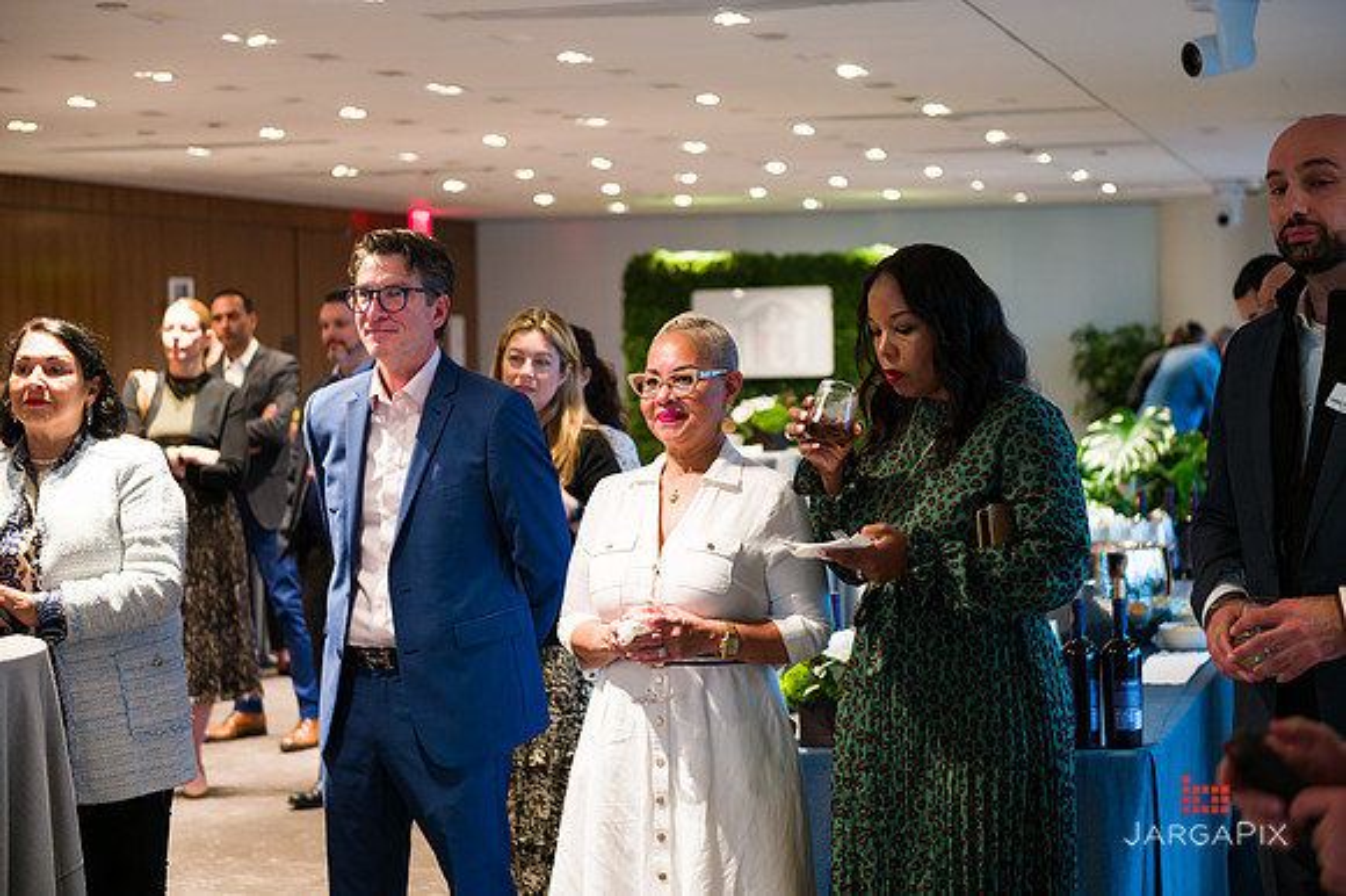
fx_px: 2616
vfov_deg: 19.4
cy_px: 448
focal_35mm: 70
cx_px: 673
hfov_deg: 28.9
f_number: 4
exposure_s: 1/80
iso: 640
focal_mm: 70
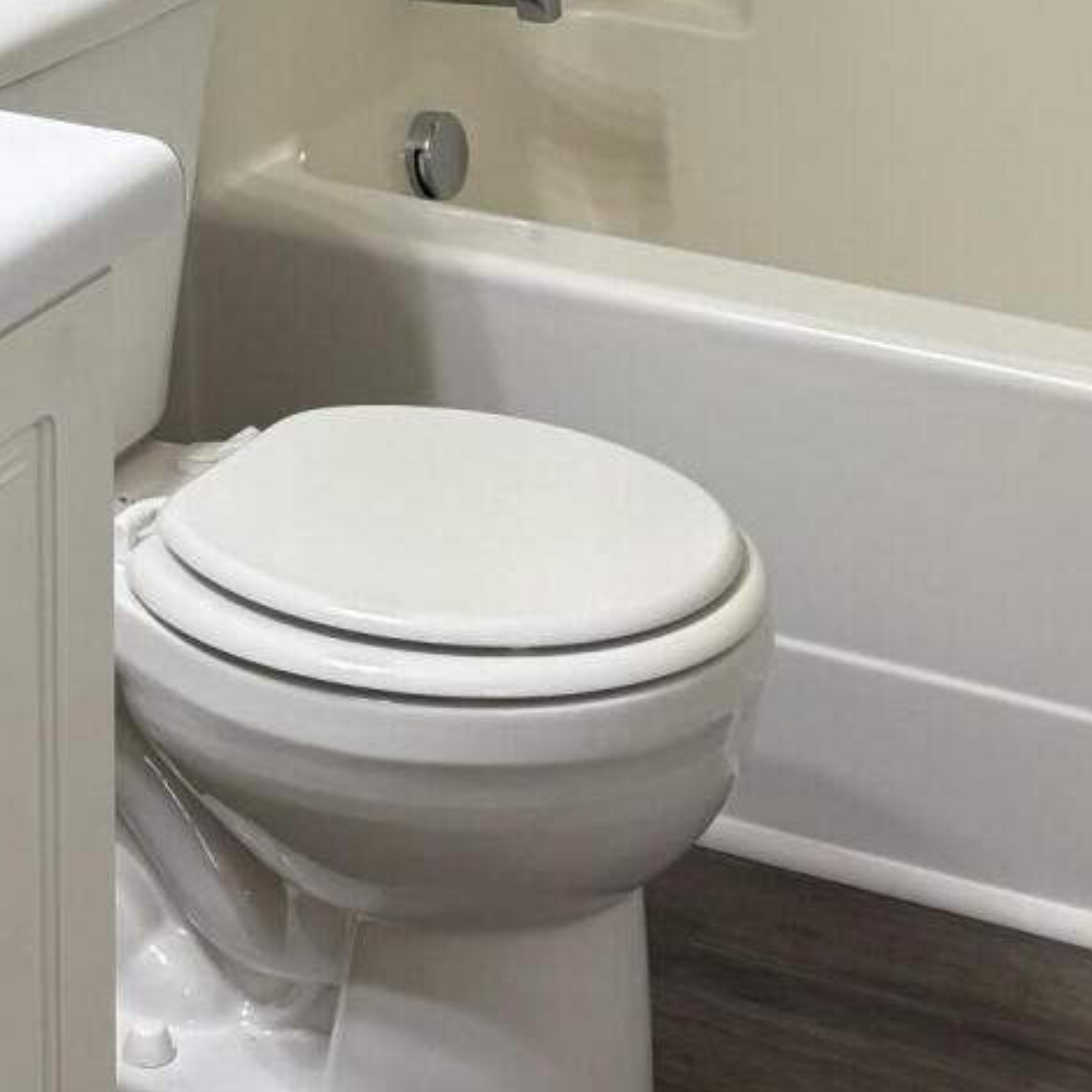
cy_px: -154
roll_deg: -1.0
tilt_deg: -13.8
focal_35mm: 98
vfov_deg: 17.1
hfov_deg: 17.7
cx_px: 289
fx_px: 3498
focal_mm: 5.96
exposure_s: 1/120
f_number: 1.6
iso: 125
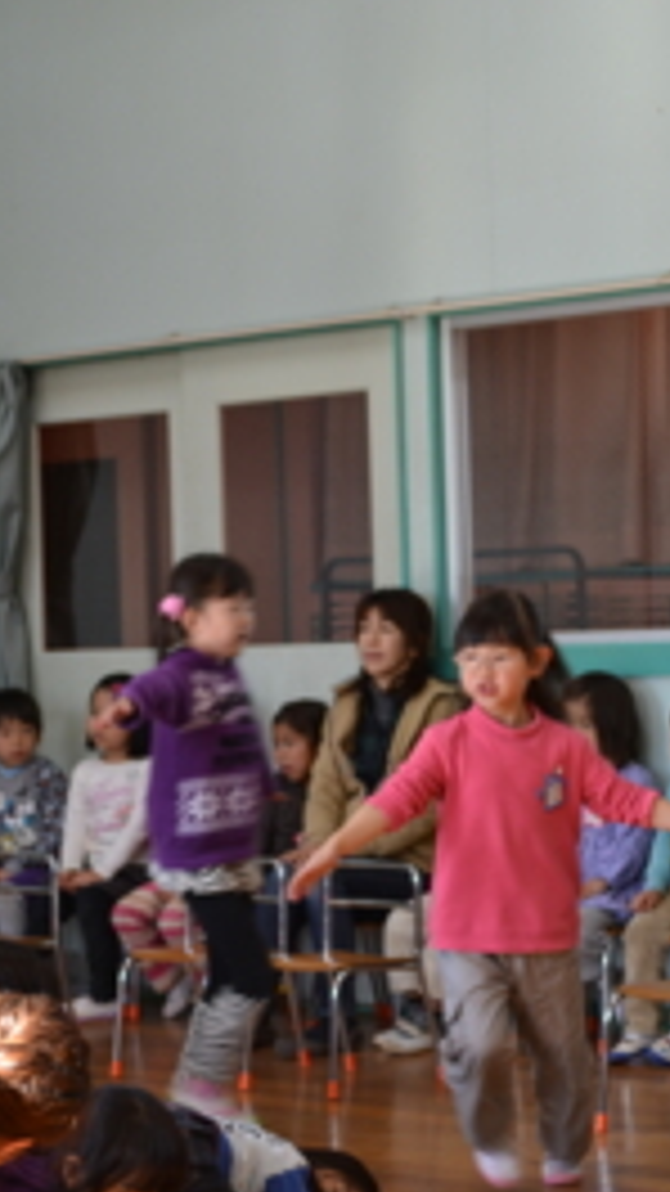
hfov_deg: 12.7
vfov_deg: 22.5
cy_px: 596
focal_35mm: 95
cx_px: 481
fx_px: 3001
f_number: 5.3
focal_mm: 40
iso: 400
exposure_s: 1/50
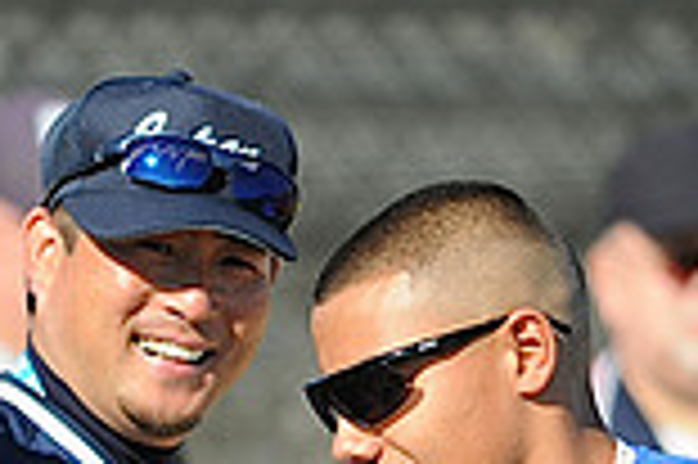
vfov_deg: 0.8
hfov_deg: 1.2
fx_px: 32655
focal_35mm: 1686
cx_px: -14
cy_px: 732
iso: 200
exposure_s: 1/1250
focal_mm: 300
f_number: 4
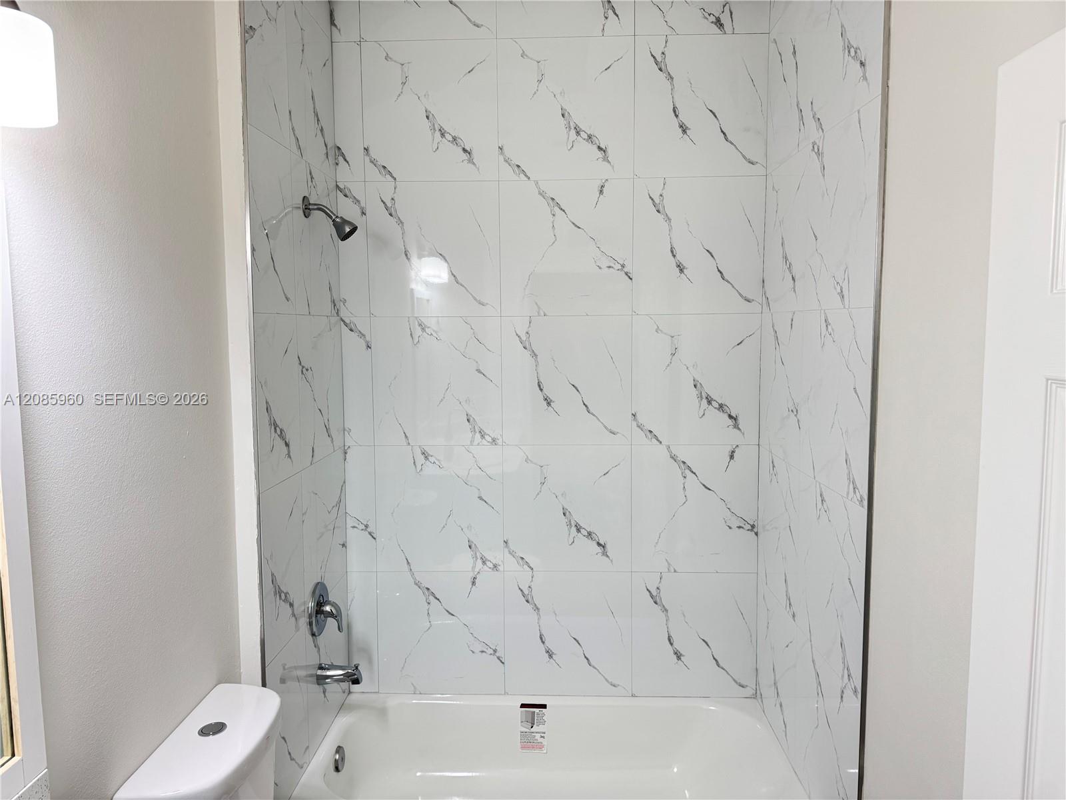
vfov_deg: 56.8
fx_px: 739
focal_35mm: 24
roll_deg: +0.3
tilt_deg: -5.4
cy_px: 400
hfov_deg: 71.6
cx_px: 533
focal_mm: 6.76
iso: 200
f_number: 1.78
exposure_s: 1/60
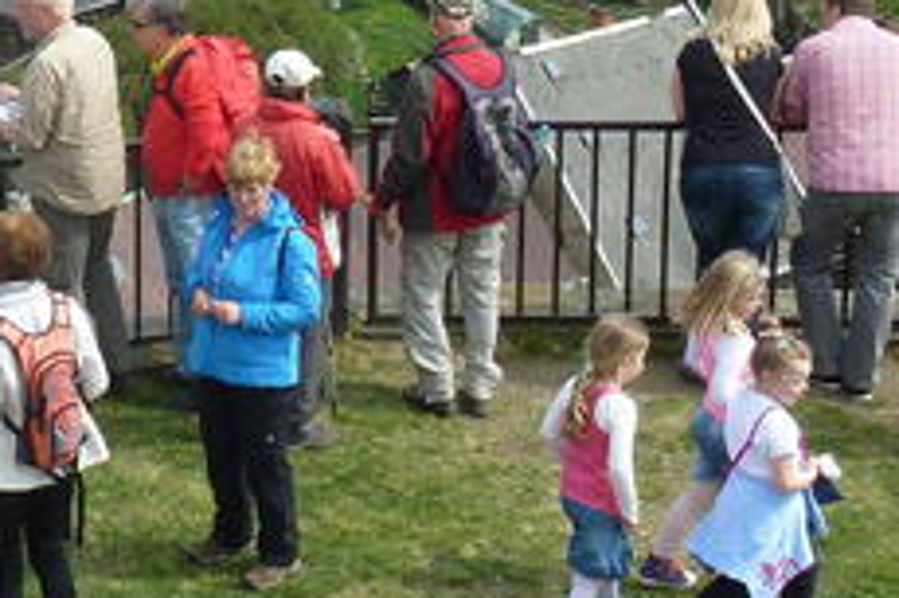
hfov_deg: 14.4
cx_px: -129
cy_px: -66
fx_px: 3469
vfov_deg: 9.7
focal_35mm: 139
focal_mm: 7.9
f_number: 4
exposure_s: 1/320
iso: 80
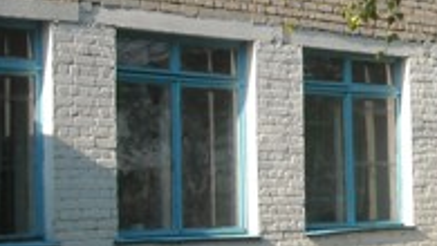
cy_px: -58
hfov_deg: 24.0
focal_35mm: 84
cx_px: 453
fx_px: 974
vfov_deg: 14.0
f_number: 5.6
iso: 64
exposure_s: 1/154
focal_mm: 5.7
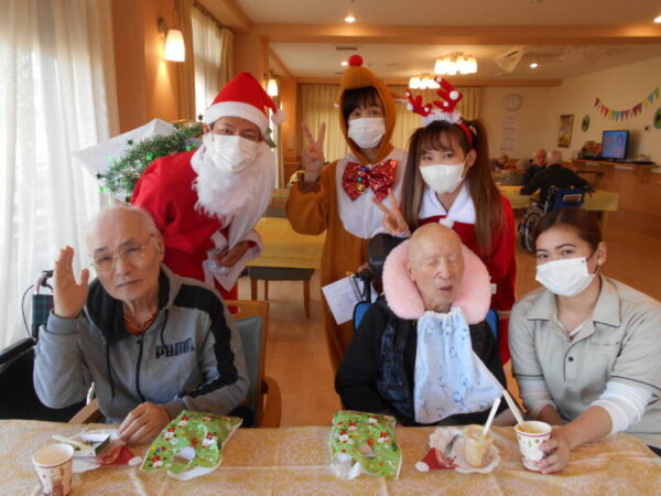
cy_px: 248
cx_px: 330
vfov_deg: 53.1
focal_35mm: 26
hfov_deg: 67.3
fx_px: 496
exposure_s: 1/30
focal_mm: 4.6
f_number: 3.2
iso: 110
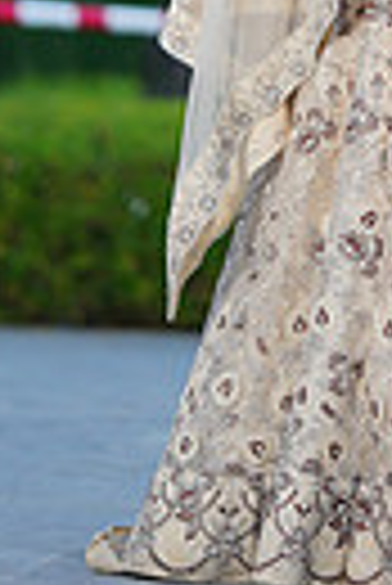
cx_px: 525
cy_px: -441
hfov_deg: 3.6
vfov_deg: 5.4
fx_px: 6173
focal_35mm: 379
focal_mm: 85
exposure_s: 1/200
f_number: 1.4
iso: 200
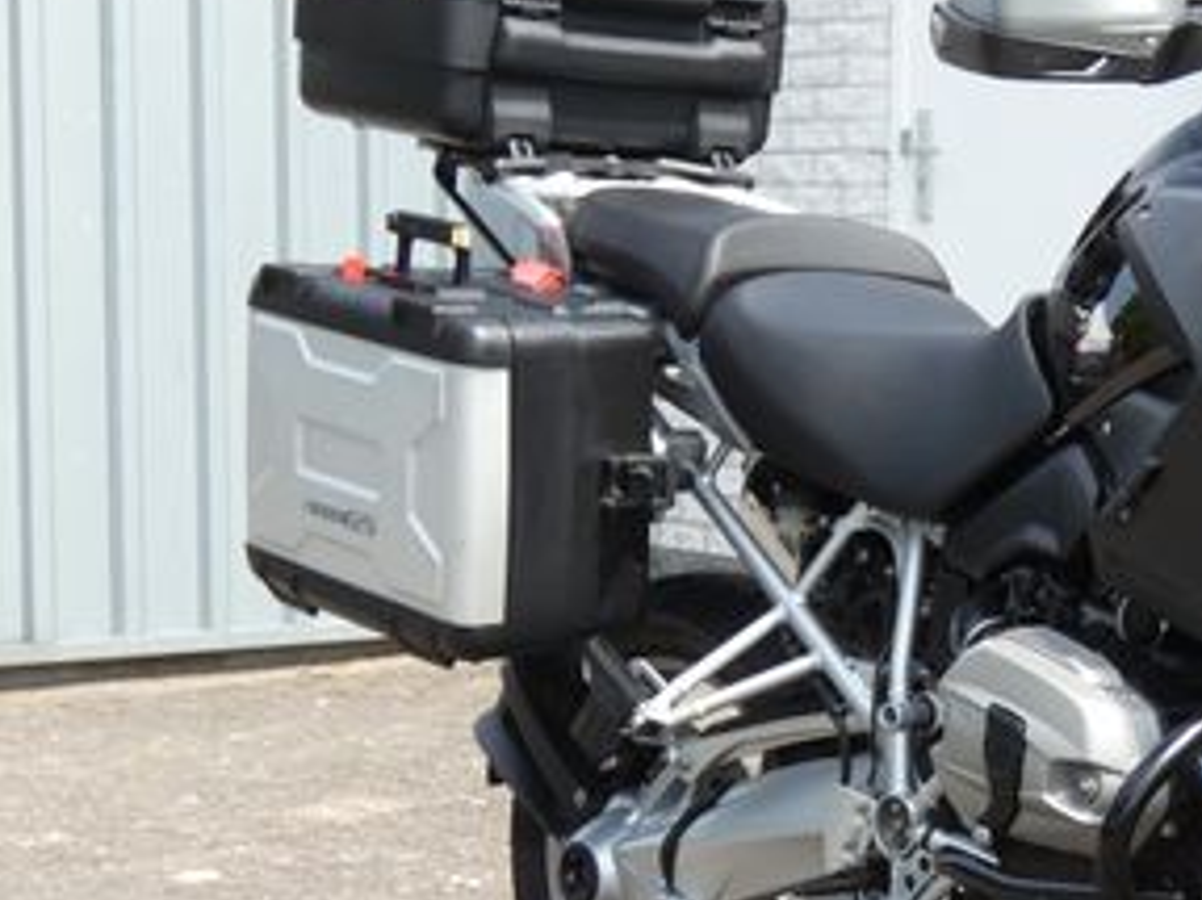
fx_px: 3332
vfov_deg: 15.4
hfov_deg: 19.7
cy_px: 607
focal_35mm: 96
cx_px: 1269
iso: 80
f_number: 3.7
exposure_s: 1/250
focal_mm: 7.8
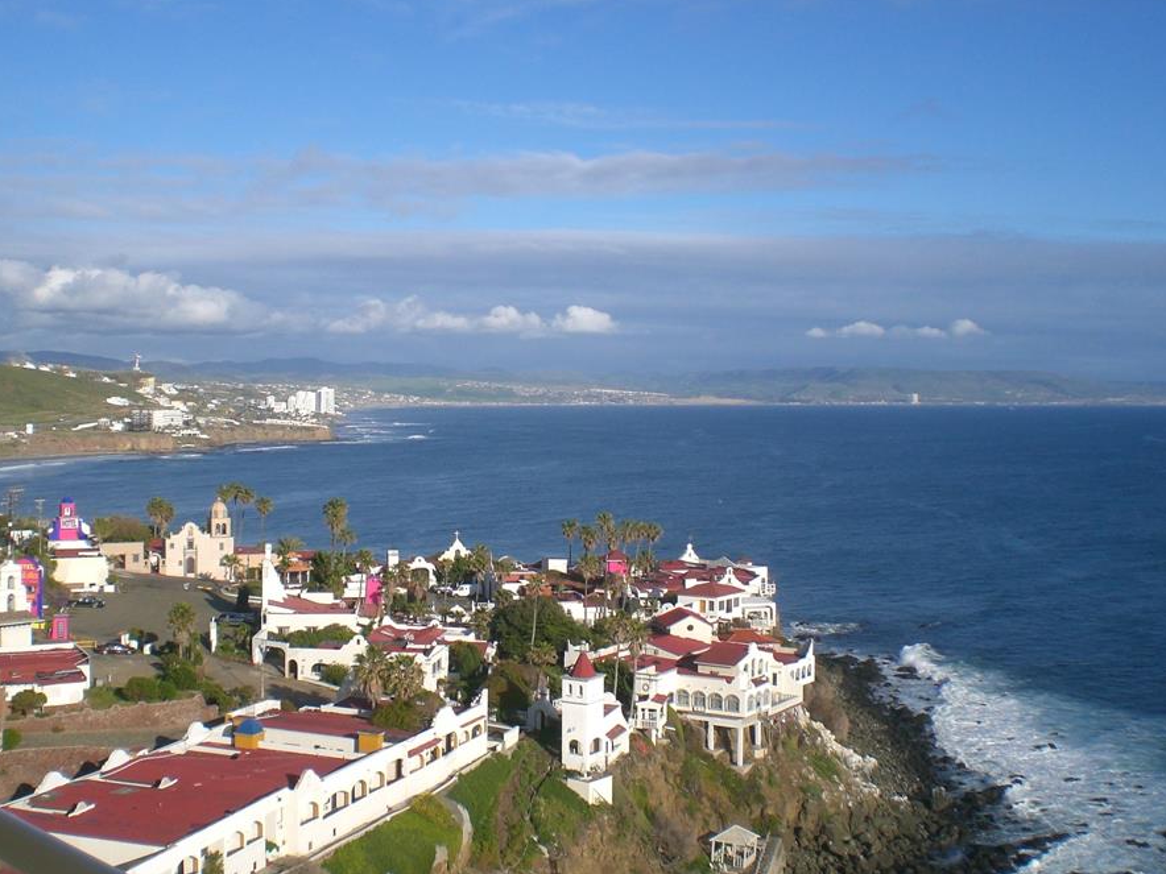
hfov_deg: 42.9
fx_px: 1482
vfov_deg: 32.9
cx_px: 520
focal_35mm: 44
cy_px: 434
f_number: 4.4
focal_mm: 6.3
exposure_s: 1/500
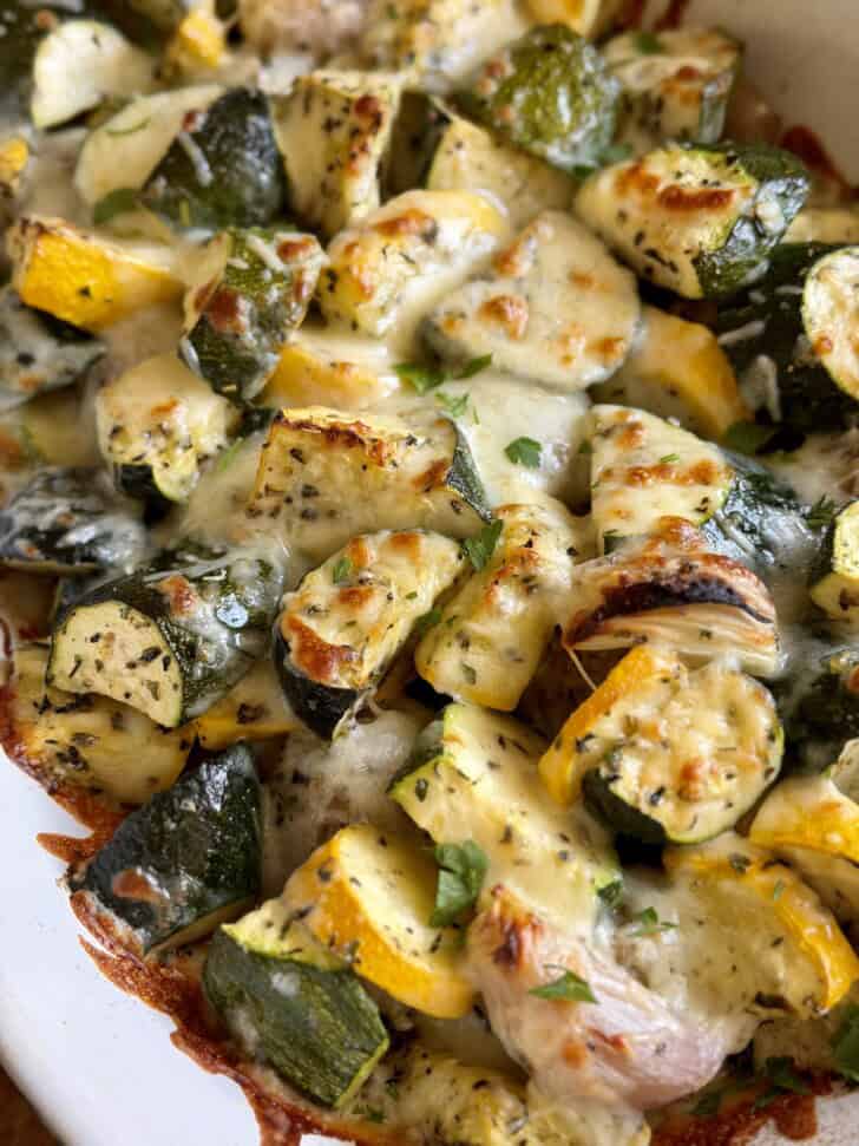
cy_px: 573
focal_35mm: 48
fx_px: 1589
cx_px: 430
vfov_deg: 39.7
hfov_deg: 30.3
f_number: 1.8
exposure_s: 1/84
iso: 100
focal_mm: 6.8
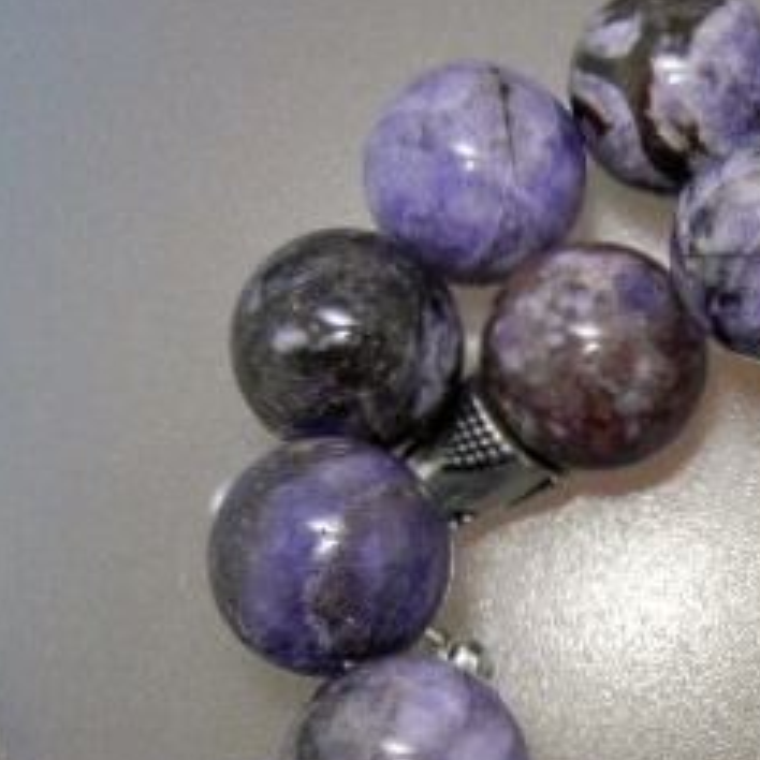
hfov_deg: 20.7
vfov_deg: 21.0
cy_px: 644
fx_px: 2012
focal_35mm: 81
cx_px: 750
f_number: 7.2
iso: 800
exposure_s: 1/30
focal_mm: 6.2
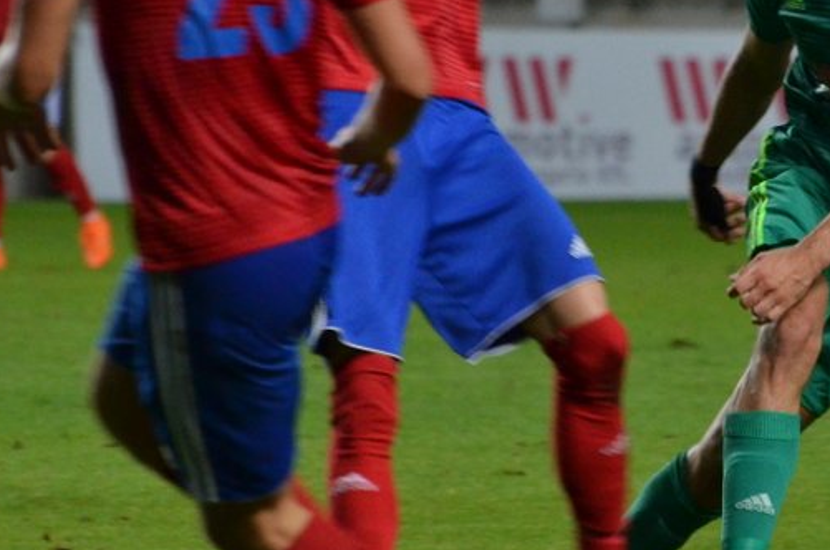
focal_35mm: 754
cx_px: 790
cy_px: 218
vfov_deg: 1.8
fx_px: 17351
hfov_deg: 2.7
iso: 1600
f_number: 5.3
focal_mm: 210
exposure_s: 1/400
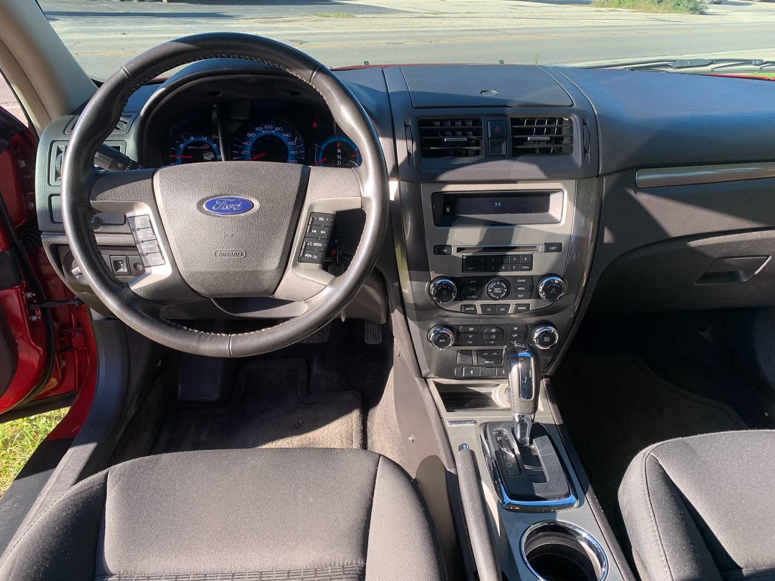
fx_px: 582
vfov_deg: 53.1
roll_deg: -1.1
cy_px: 290
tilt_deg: -30.4
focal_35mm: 26
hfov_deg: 67.3
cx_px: 388
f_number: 1.8
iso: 25
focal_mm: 4.25
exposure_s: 1/197
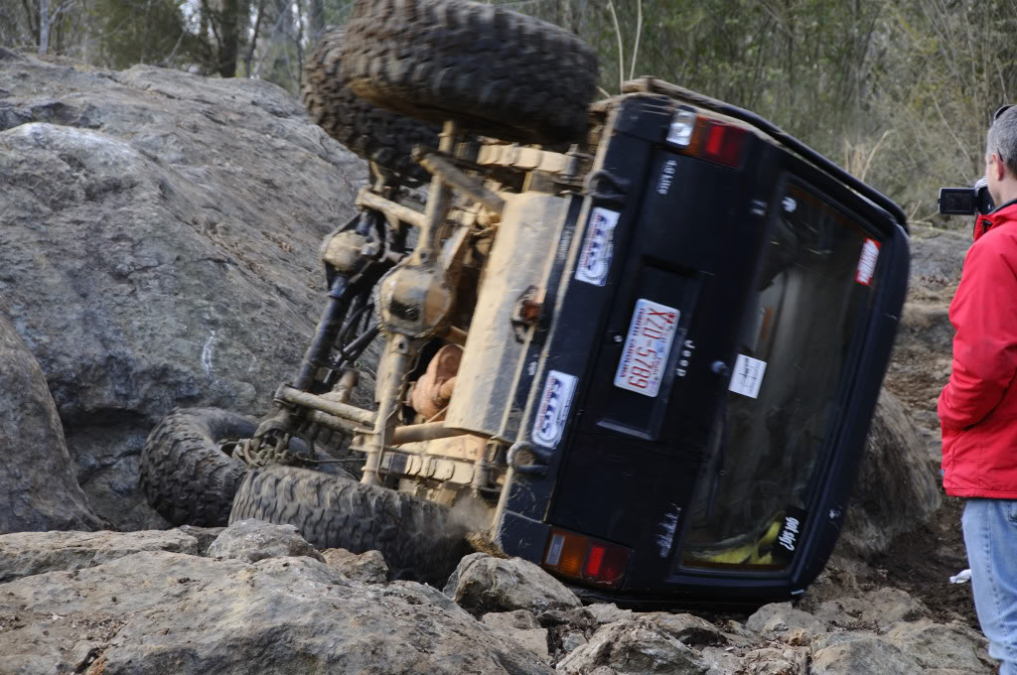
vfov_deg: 6.8
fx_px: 5713
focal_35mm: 202
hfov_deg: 10.2
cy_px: 338
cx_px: 508
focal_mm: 135
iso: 200
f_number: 8
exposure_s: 1/30
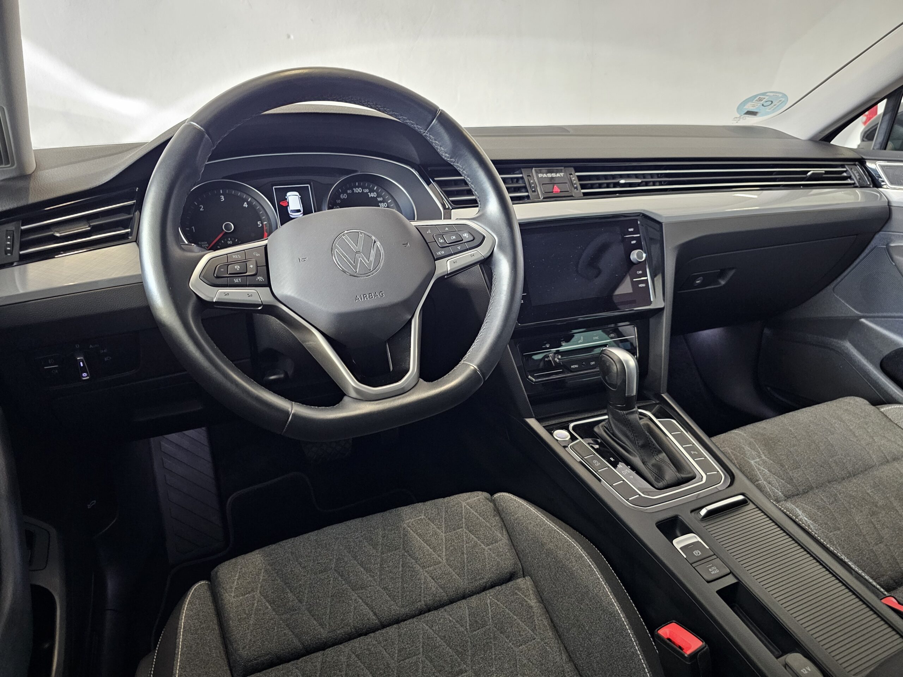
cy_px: 338
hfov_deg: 73.9
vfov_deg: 58.9
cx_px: 452
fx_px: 600
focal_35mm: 23
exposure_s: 1/24
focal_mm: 6.3
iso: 640
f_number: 1.7
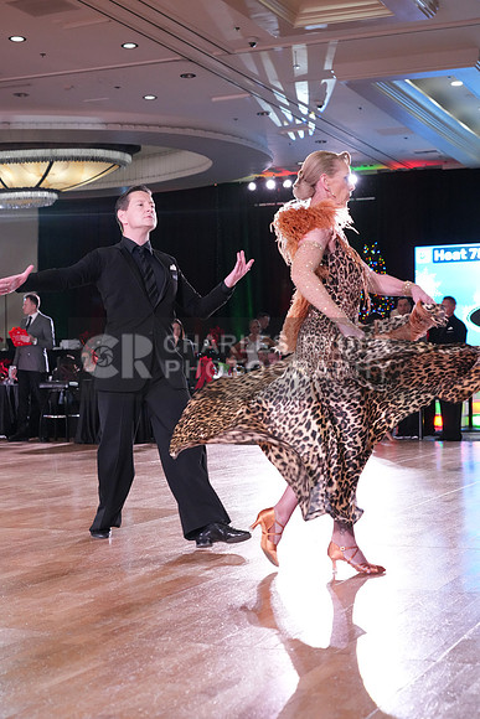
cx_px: 240
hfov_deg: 23.0
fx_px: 1179
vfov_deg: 33.9
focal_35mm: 59
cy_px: 360
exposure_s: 1/320
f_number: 5
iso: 5000
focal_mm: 59
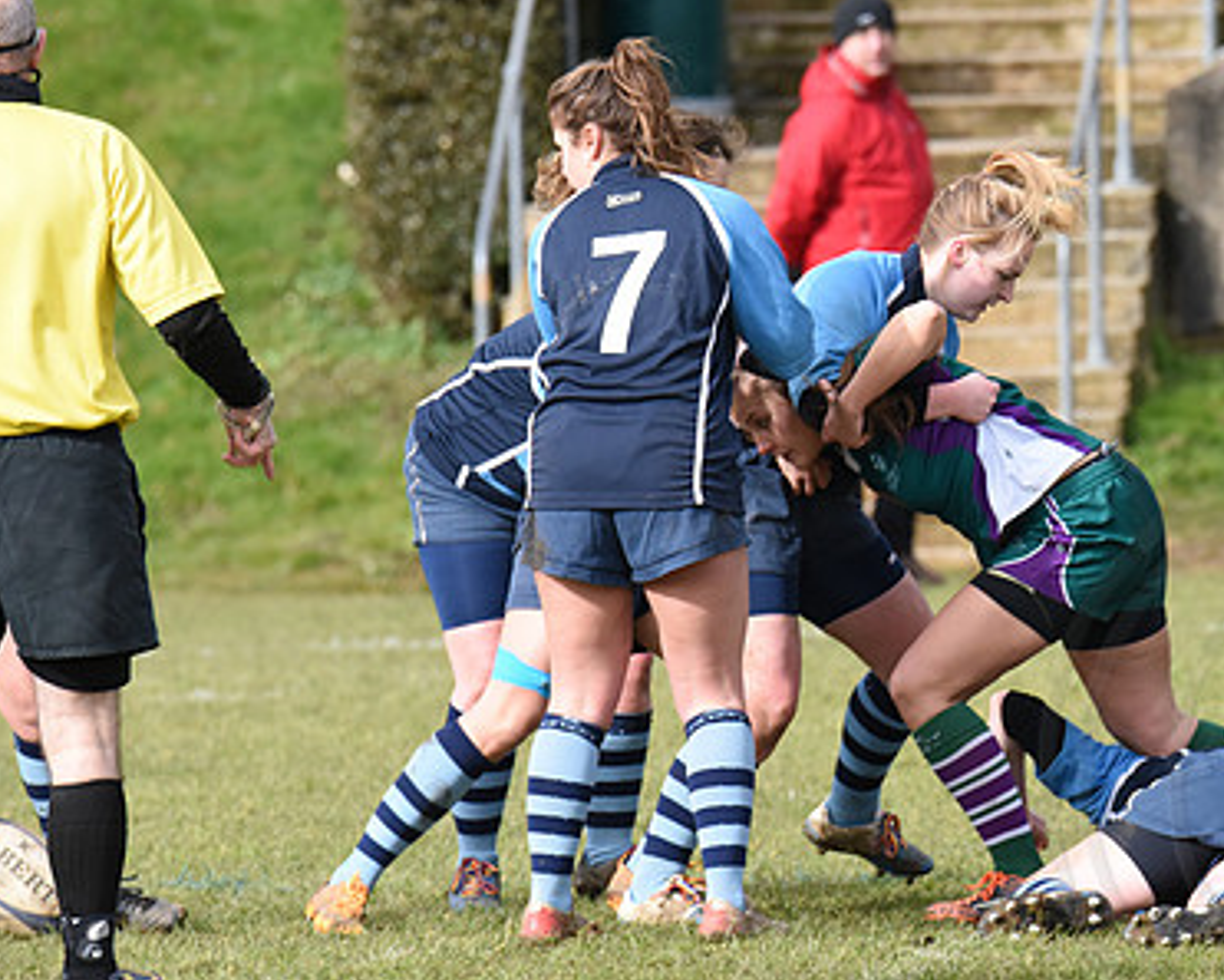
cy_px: 490
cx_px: 782
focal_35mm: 587
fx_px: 21270
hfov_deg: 3.3
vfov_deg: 2.6
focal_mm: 400
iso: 2000
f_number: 9
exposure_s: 1/1250
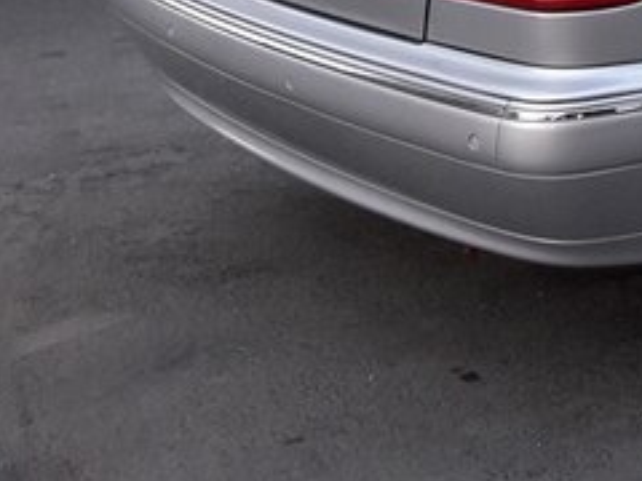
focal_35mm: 77
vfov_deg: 18.2
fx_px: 1428
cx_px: 877
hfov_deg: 22.2
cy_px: -87
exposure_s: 1/33
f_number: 1.9
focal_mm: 3.7
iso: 100
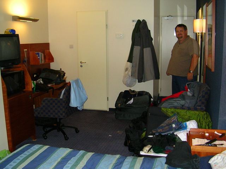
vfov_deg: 37.7
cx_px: 113
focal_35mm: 38
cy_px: 84
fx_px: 248
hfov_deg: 49.0
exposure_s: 1/60.1
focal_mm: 5.8
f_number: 2.8
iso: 134
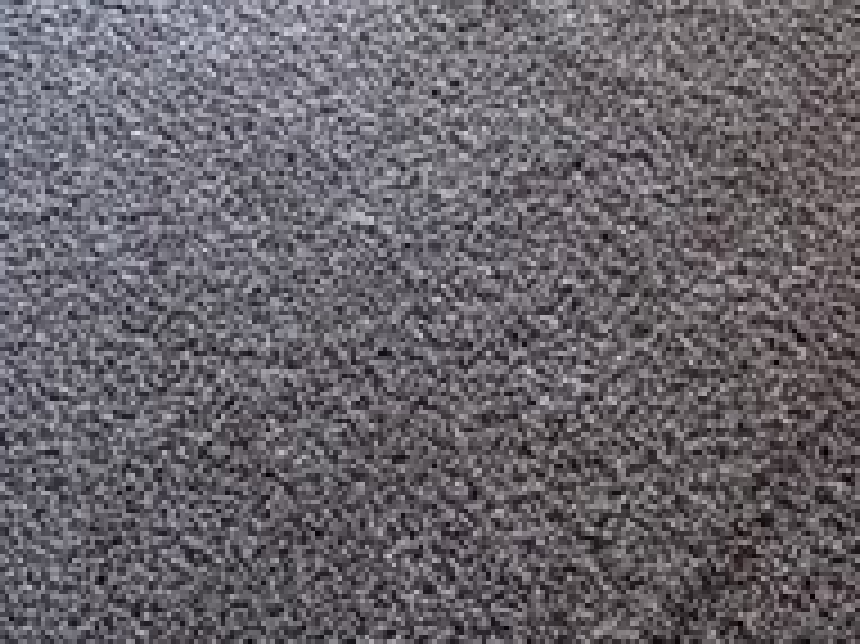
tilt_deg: -17.1
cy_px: -811
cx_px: 946
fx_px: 1862
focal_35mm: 75
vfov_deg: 14.5
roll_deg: -0.9
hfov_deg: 24.3
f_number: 2.2
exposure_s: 1/99
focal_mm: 2.22
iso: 320
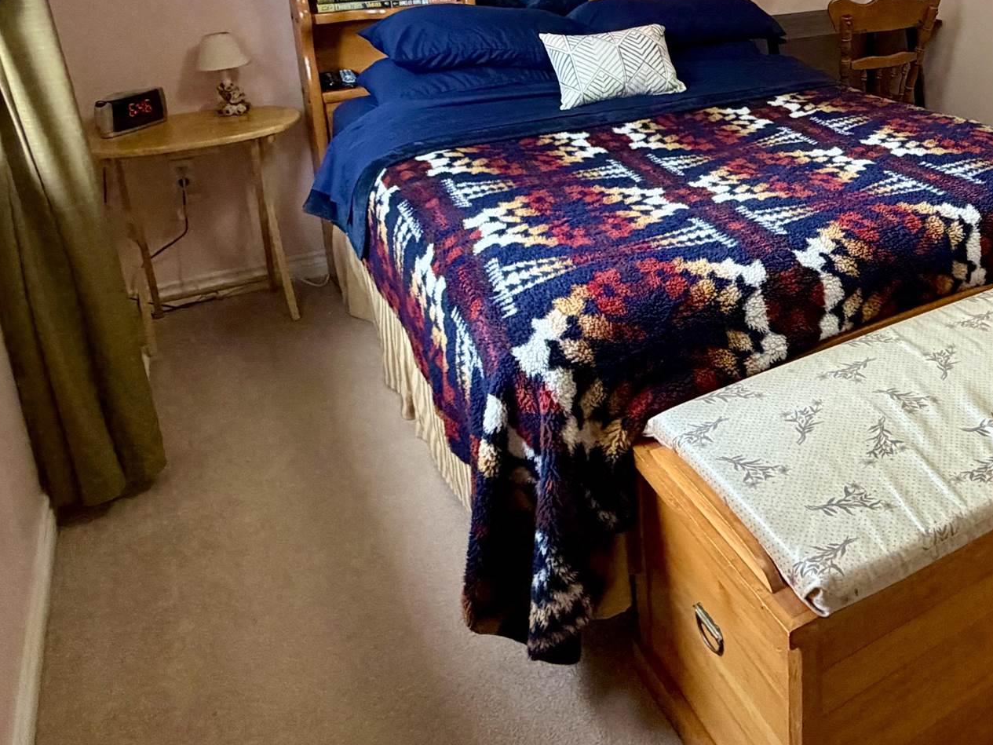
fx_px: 975
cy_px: 104
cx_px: 867
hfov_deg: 49.0
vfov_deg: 39.4
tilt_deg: -13.8
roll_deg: -0.1
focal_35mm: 34
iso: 400
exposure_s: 1/60
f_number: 2.2
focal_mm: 2.22
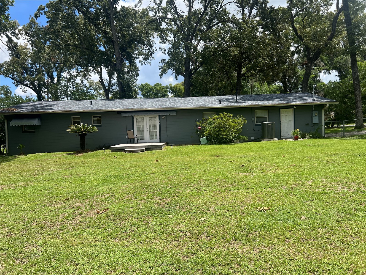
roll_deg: +2.0
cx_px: 183
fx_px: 275
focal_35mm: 26
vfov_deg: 53.1
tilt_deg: -3.0
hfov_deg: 67.3
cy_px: 138
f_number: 1.5
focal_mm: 5.7
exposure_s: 1/3968
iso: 50
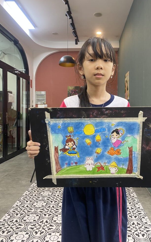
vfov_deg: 66.5
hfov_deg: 44.4
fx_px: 184
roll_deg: -1.3
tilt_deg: +0.3
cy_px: 121
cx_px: 89
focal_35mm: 28
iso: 80
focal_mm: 4.25
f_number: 1.8
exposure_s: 1/50
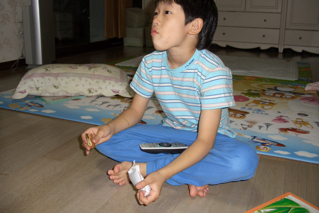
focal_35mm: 35
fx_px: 310
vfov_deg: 37.8
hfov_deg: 54.4
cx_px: 159
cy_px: 92
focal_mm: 7.1
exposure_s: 1/60
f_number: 2.8
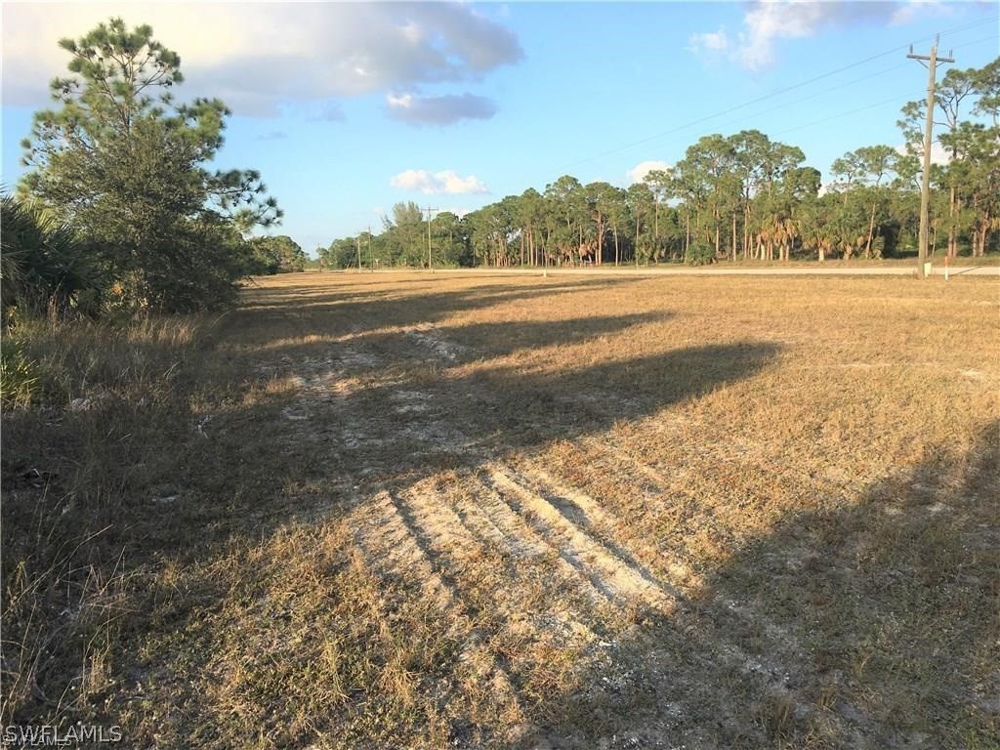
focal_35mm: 29
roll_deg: +2.6
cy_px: 375
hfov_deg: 61.7
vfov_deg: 48.2
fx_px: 838
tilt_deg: -5.9
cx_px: 500
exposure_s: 1/974
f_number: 2.2
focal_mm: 4.15
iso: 25
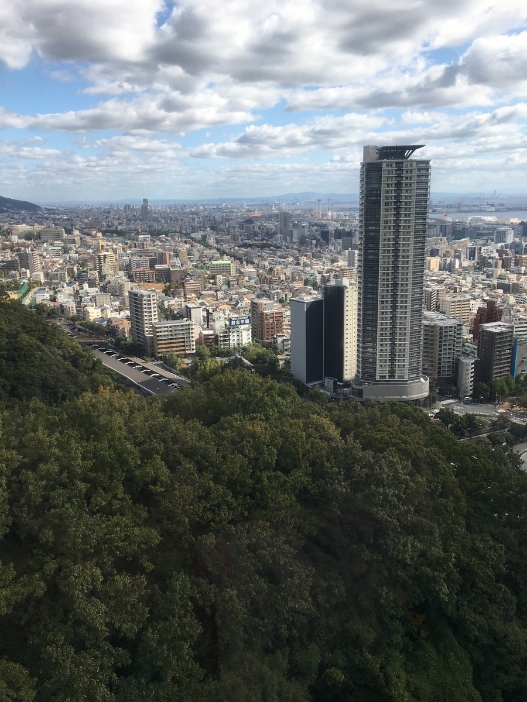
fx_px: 589
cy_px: 351
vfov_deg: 61.7
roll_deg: +1.5
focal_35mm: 29
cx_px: 264
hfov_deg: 48.2
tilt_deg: -14.6
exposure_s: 1/699
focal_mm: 4.15
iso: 25
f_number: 2.2
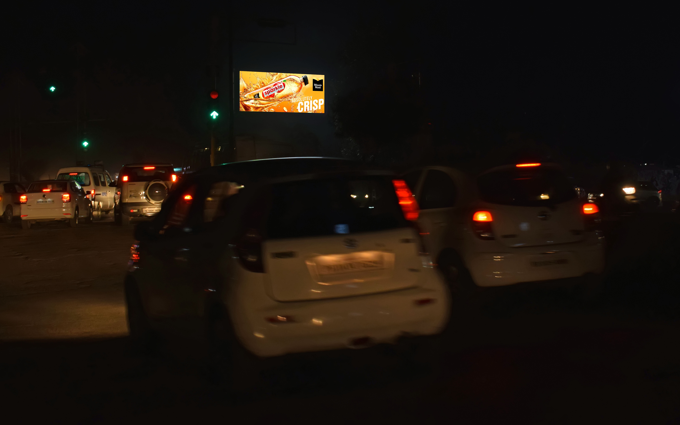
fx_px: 852
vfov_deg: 28.0
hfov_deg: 43.5
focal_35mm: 46
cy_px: 208
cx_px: 339
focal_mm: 30
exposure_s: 1/60
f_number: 6.3
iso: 500
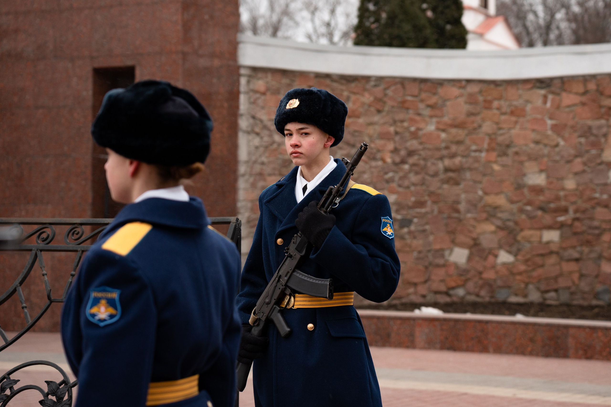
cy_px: 171
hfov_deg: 21.3
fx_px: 1622
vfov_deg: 14.3
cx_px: 375
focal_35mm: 96
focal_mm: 75
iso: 500
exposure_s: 1/200
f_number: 3.5
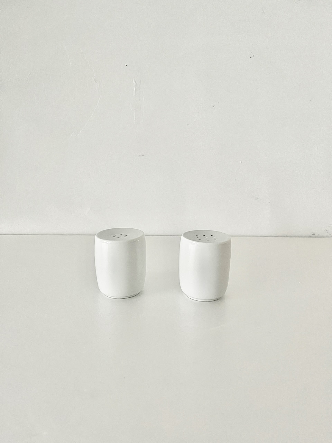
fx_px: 332
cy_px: 222
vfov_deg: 67.3
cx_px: 166
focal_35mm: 26
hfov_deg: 53.1
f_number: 1.6
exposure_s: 1/41
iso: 500
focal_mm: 5.1
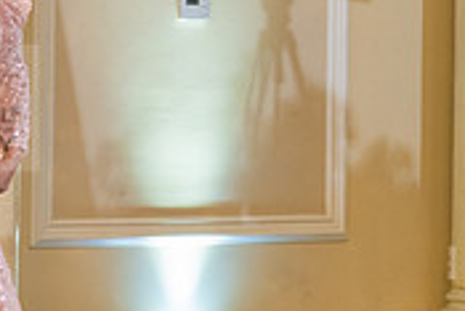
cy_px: 208
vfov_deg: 4.4
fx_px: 4085
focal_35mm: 316
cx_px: -100
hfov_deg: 6.5
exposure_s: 1/80
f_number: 4
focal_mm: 70
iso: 800
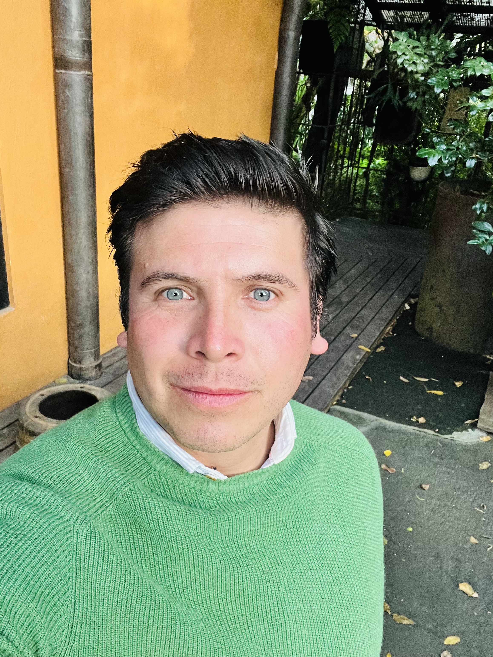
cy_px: 328
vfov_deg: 60.0
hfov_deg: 46.8
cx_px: 246
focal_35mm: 30
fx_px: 570
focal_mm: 2.71
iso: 200
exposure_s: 1/60
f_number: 2.2
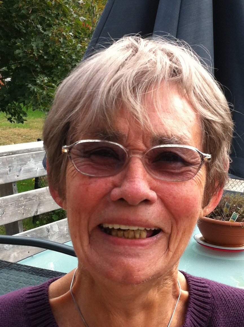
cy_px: 164
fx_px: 330
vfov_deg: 52.7
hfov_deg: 40.6
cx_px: 122
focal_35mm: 35
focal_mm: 3.85
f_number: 2.8
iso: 80
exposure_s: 1/256
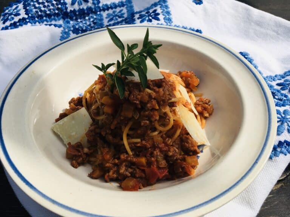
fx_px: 243
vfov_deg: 48.2
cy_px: 108
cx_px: 145
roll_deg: -7.2
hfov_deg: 61.7
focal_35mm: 29
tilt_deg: -44.4
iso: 25
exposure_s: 1/1876
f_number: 2.2
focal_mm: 4.15
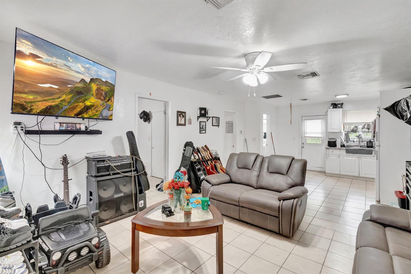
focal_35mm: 15
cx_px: 206
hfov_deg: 100.4
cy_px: 137
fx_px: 171
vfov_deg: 77.3
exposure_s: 1/15
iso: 2800
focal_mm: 10
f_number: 8
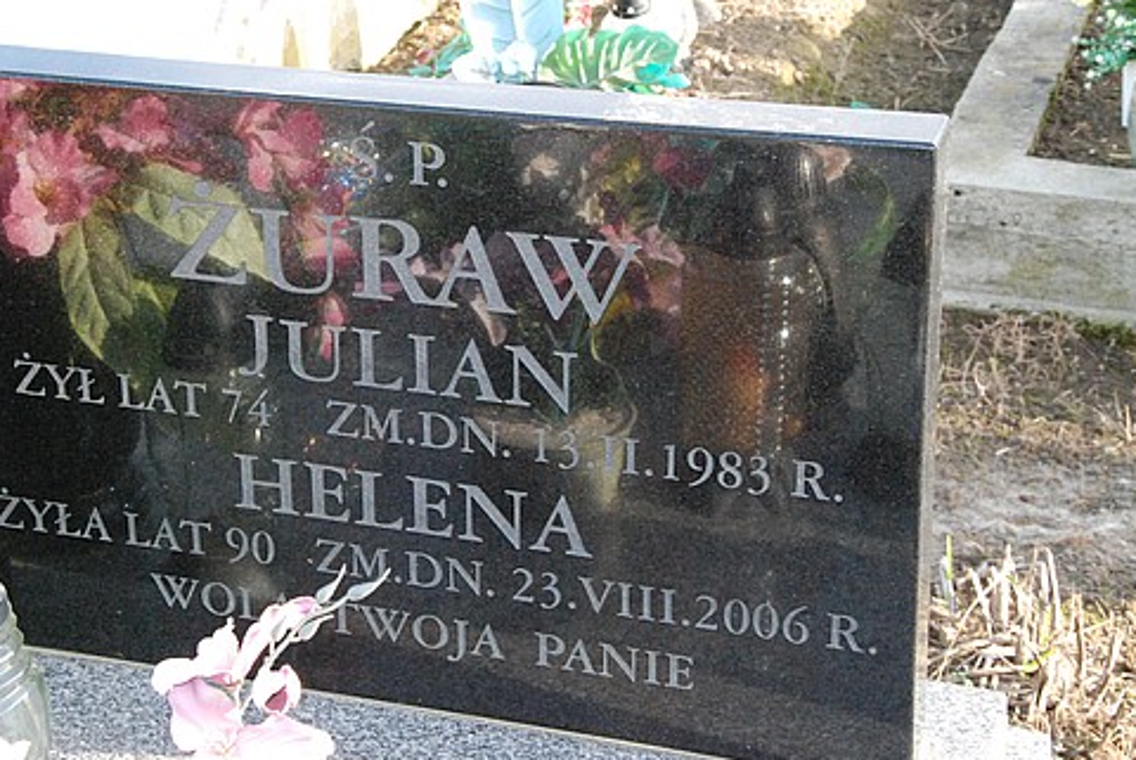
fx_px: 2400
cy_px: 268
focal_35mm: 76
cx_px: 450
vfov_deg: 17.9
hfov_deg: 26.6
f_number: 10
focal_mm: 38
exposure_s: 1/200
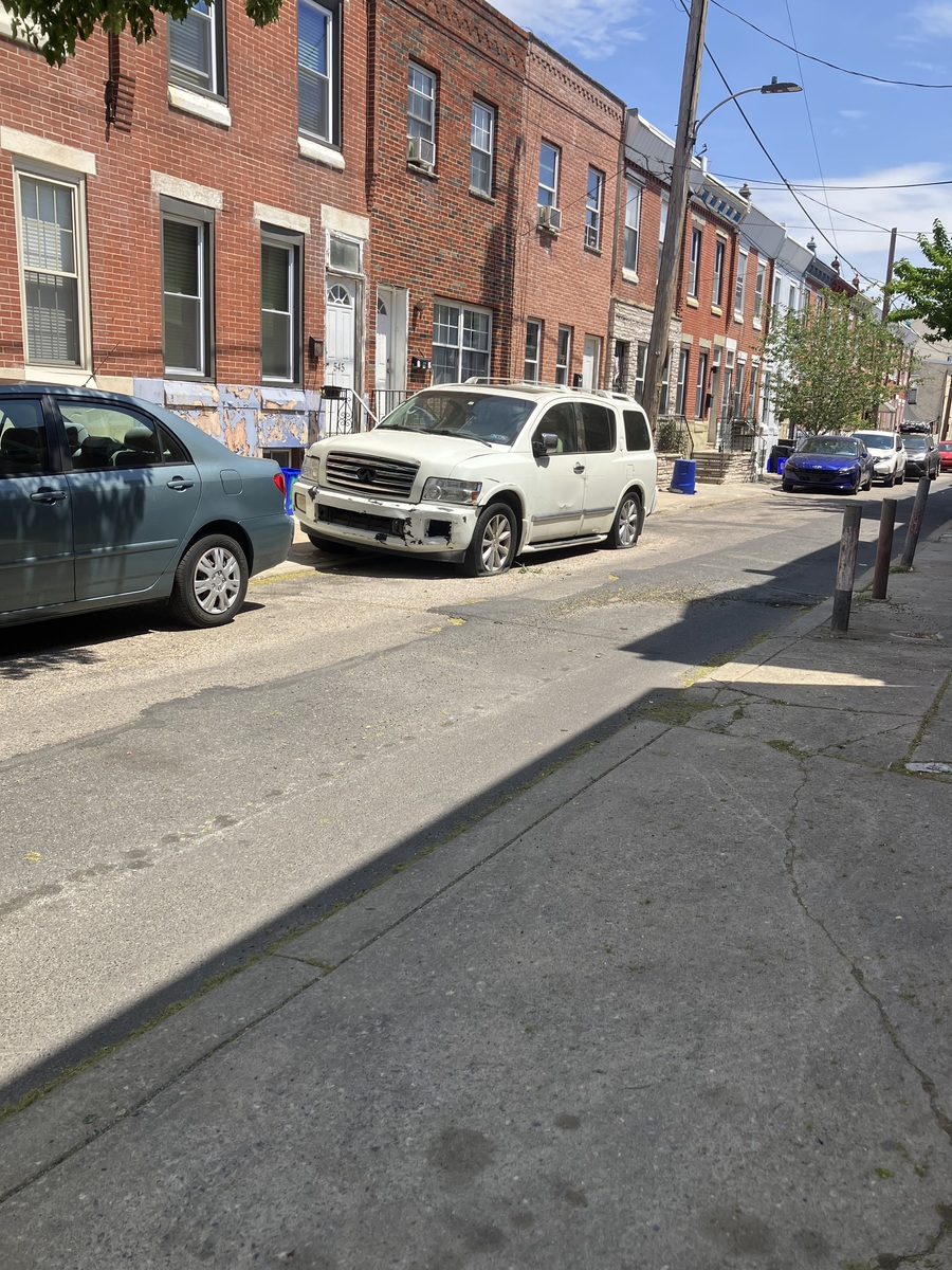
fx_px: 1027
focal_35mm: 28
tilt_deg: -9.9
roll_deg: -2.4
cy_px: 635
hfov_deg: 49.7
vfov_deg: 63.4
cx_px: 476
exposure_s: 1/1621
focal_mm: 3.99
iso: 32
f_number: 1.8
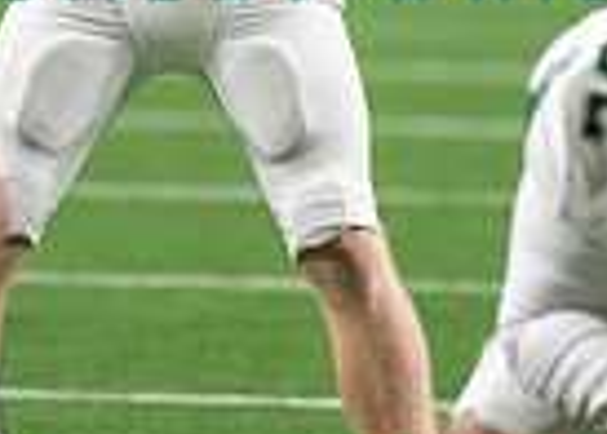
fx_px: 15264
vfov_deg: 1.6
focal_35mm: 885
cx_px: 208
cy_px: -213
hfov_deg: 2.3
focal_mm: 200
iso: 3200
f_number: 2.8
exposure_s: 1/1000
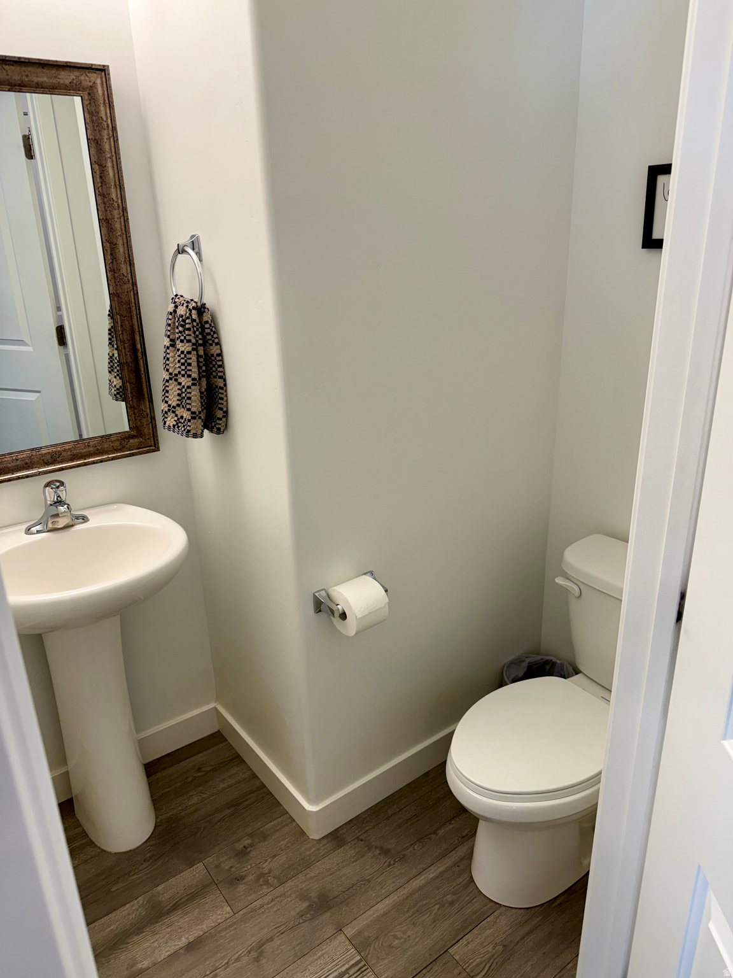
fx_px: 678
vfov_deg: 71.6
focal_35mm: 24
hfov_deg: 56.8
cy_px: 489
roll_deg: +1.2
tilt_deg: -20.3
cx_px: 366
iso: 80
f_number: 1.78
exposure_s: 1/120
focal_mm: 6.76
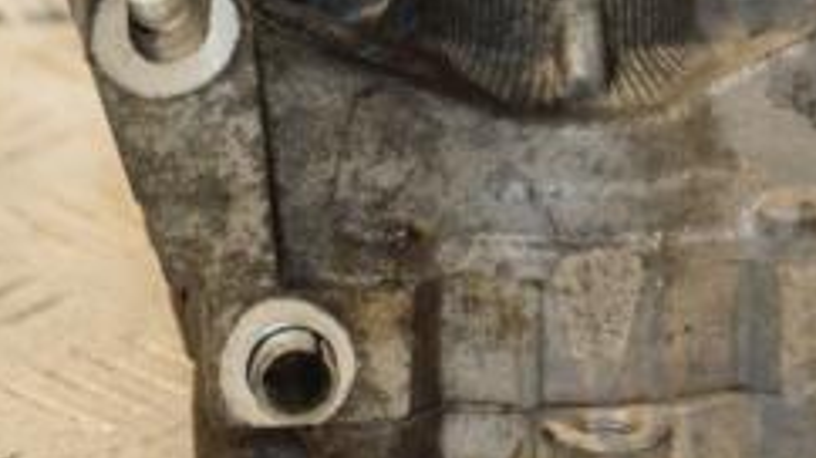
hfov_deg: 6.2
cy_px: -37
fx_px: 7571
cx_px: 455
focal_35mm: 350
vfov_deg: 3.5
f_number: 5.6
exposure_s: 1/125
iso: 800
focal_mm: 90
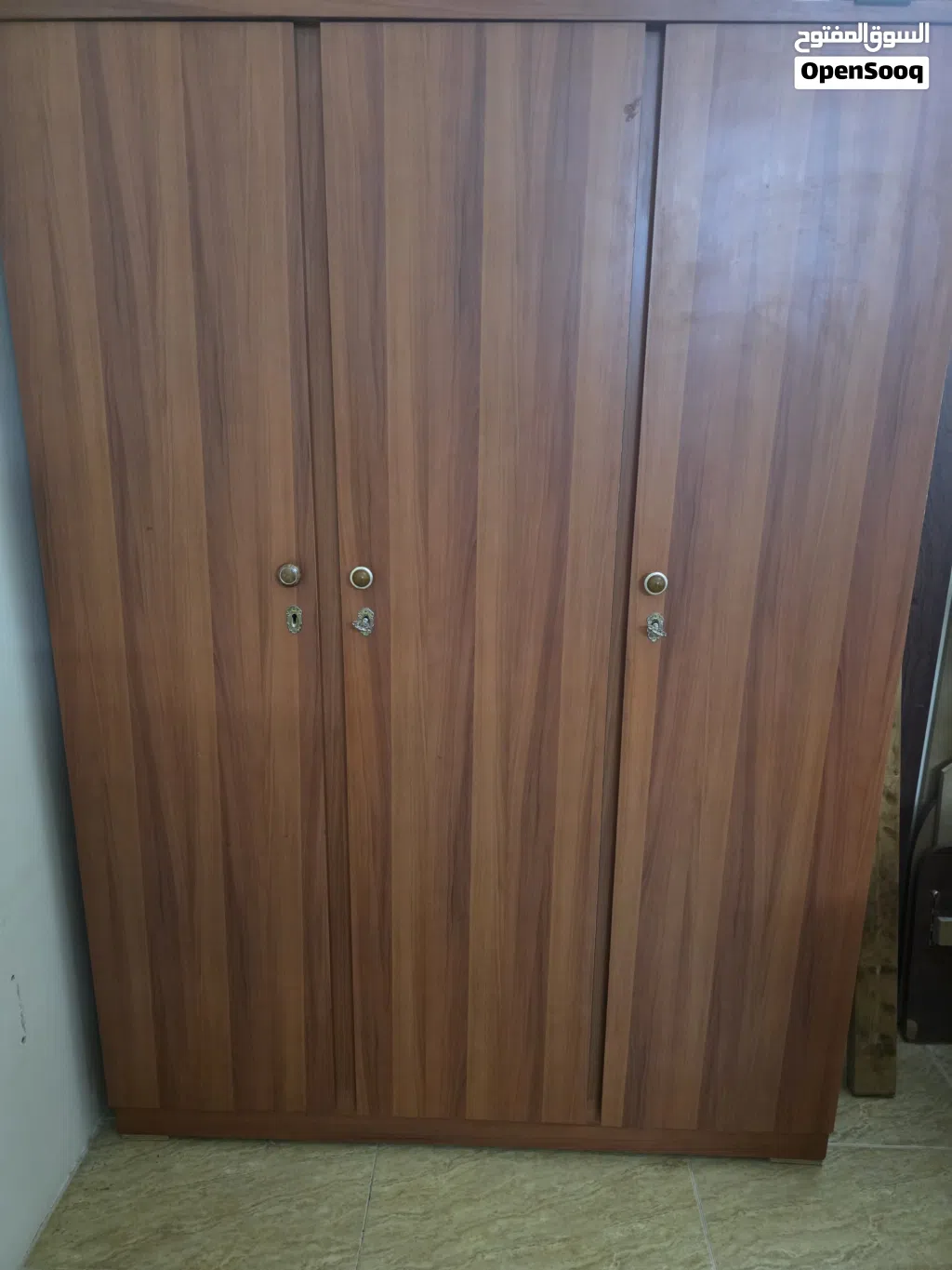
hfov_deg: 58.9
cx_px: 476
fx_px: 843
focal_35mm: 23
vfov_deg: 73.9
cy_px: 635
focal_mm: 6.3
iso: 1250
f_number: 1.7
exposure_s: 1/50
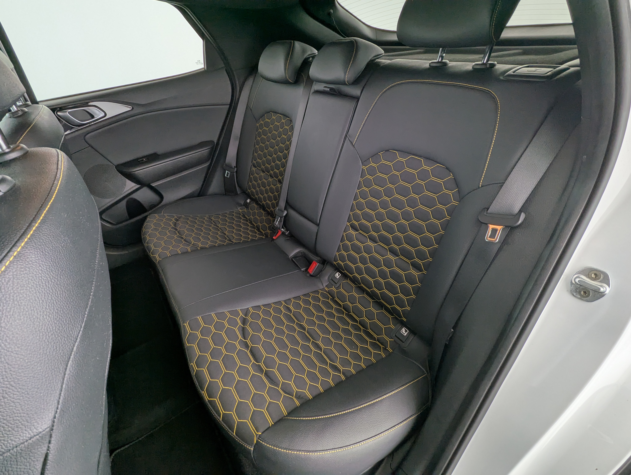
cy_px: 238
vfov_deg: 78.2
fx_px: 292
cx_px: 316
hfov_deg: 94.4
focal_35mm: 16
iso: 71
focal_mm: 2.35
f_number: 2.2
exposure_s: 1/43.4
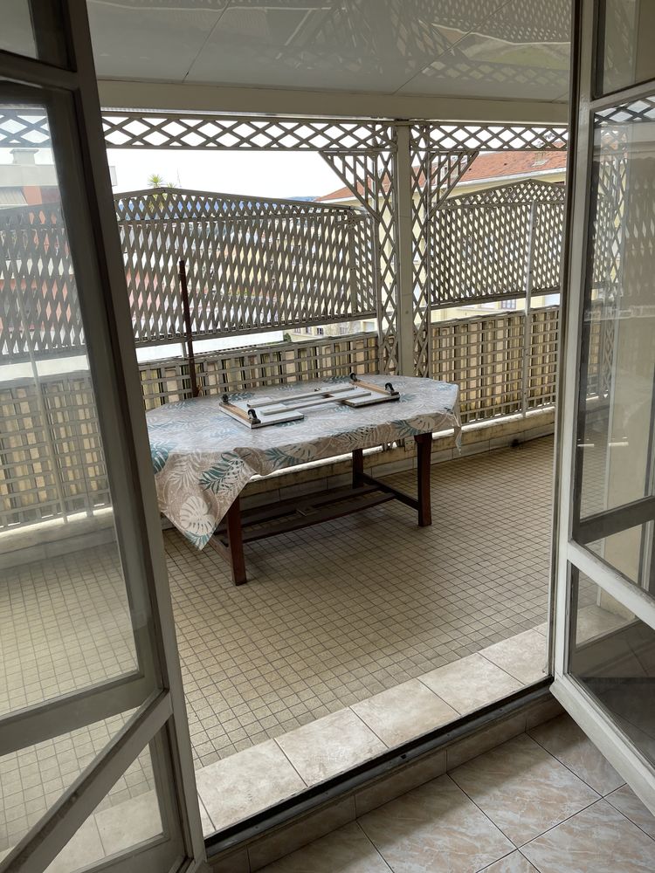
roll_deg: +3.4
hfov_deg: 54.9
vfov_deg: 69.4
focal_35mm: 25
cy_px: 436
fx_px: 631
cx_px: 328
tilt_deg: -17.5
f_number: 1.6
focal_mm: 5.1
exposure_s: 1/165
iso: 32
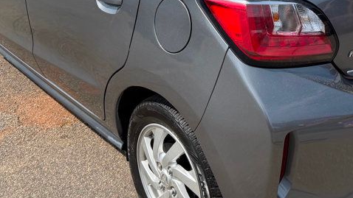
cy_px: 21
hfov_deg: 36.8
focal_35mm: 56
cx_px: 236
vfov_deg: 21.0
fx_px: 524
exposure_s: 1/4975
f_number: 1.78
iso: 100
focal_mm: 6.76
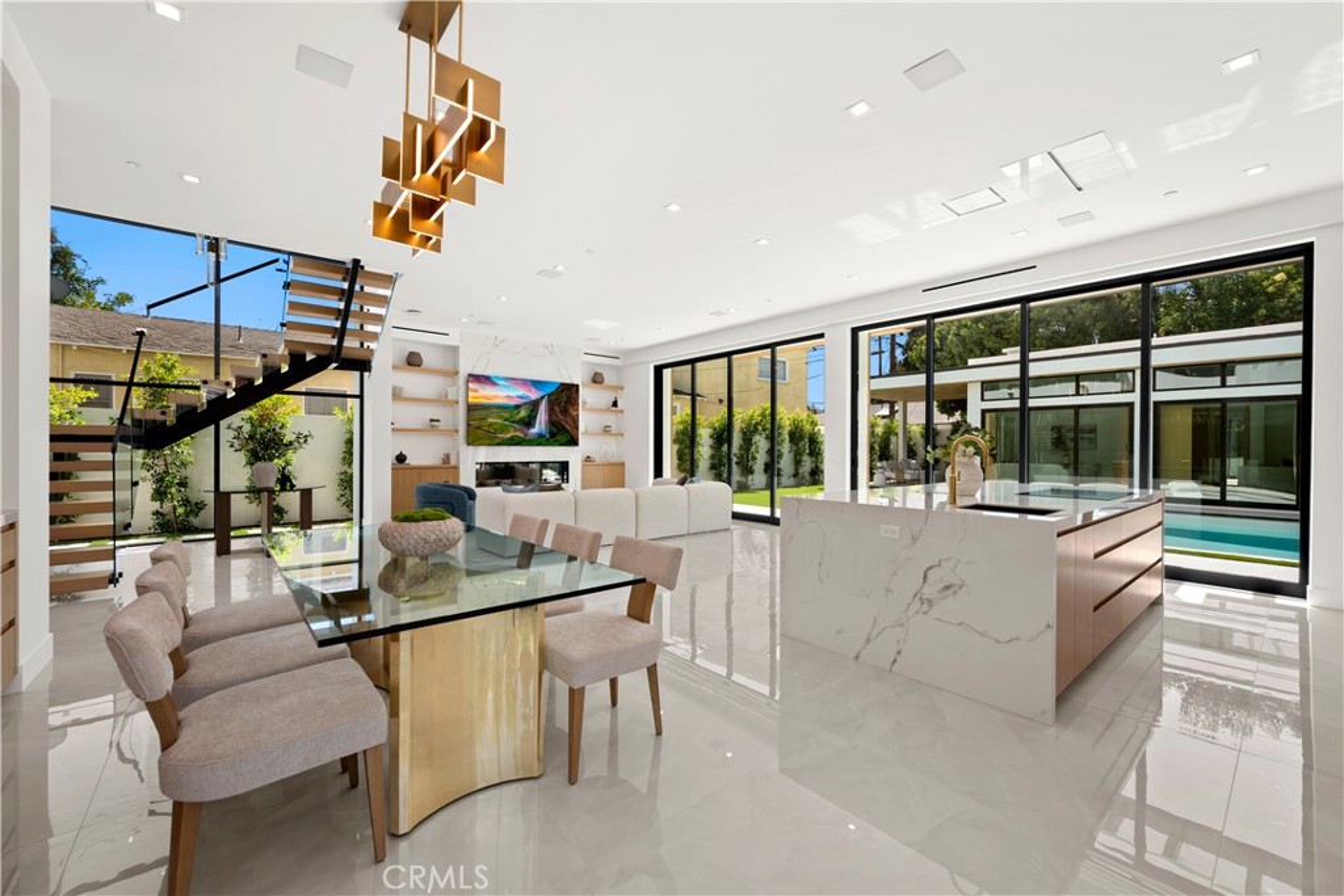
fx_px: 523
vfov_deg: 81.2
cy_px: 448
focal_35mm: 14
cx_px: 672
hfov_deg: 104.2
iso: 100
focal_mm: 14
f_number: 8
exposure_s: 1/25
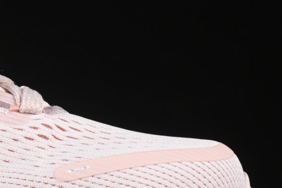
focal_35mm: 326
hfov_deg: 6.2
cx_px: -160
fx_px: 2554
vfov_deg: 4.2
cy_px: 83
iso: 160
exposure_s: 1/80
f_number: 8
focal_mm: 50
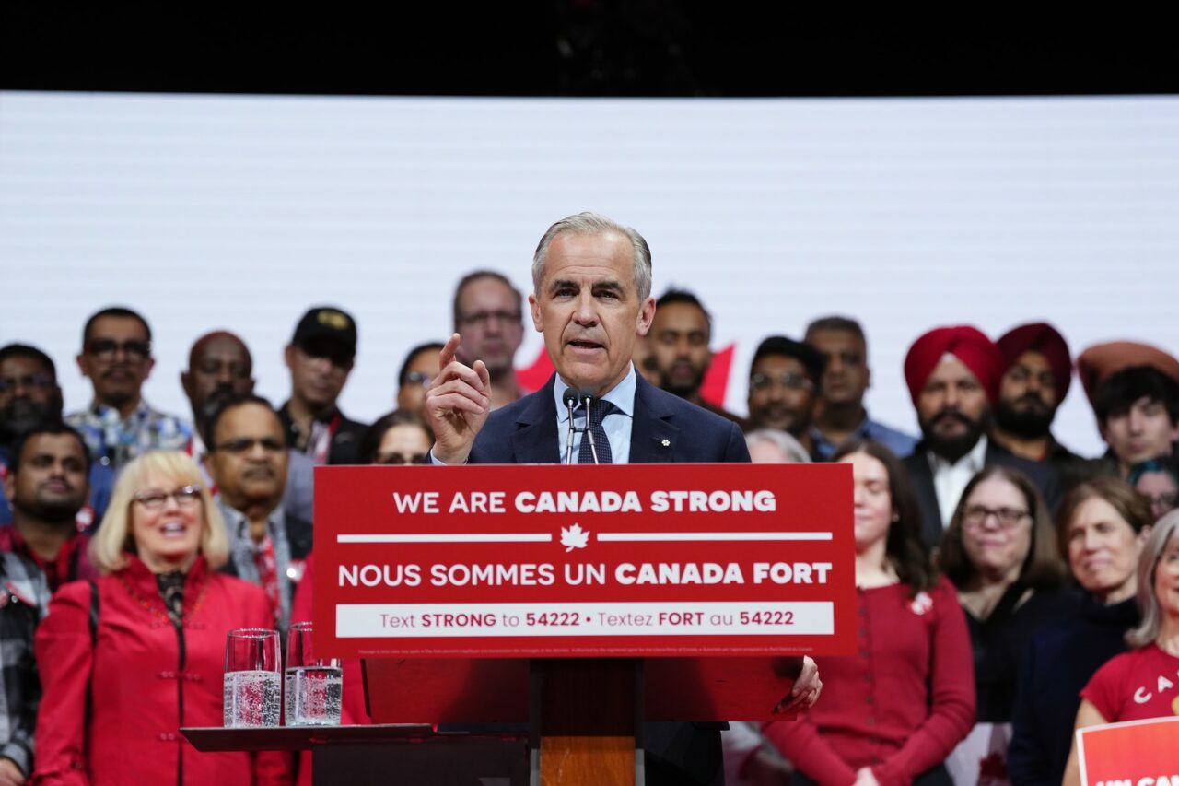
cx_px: 590
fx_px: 3471
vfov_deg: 12.9
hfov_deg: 19.3
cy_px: 393
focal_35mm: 106
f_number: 2.8
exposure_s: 1/1000
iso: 1250
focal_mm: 106
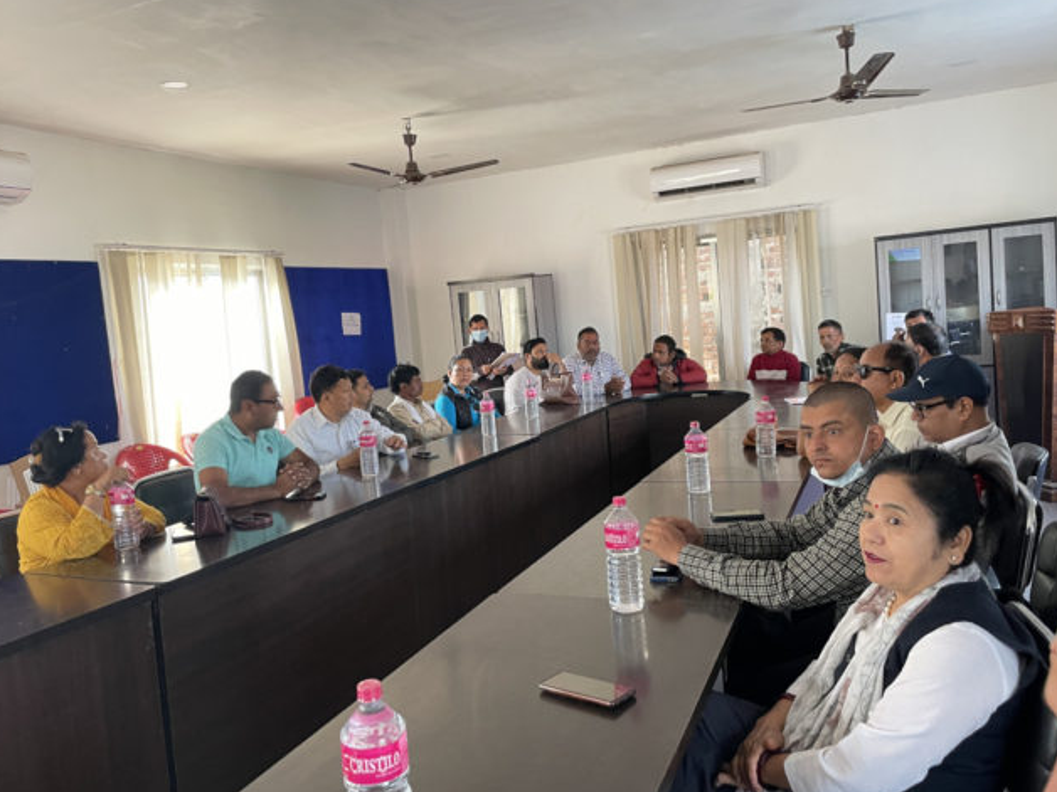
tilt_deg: -4.1
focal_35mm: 29
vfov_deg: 48.2
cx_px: 498
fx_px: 886
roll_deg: +5.2
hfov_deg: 61.6
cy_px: 391
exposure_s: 1/60
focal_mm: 4.2
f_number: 1.6
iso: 125
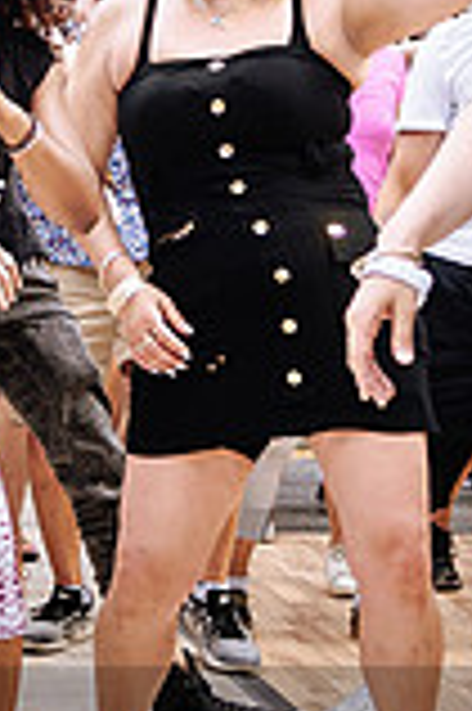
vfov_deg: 15.8
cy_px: 125
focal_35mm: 129
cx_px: -253
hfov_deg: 10.2
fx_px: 2542
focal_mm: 20
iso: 100
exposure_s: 1/400
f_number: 2.8
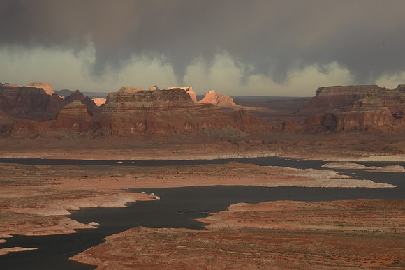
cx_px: 202
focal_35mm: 105
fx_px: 1181
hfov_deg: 19.5
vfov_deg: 13.0
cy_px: 135
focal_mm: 70
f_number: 11
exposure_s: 1/15
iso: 200
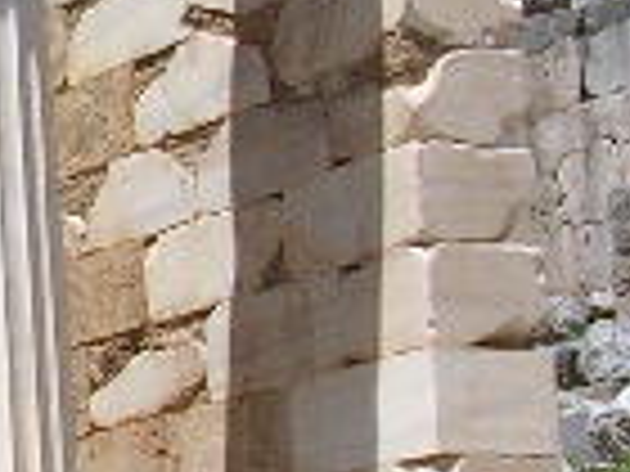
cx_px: -418
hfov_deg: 10.6
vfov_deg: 8.4
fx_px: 3221
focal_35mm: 177
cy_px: 97
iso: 50
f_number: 5.6
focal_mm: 5.8
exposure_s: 1/380
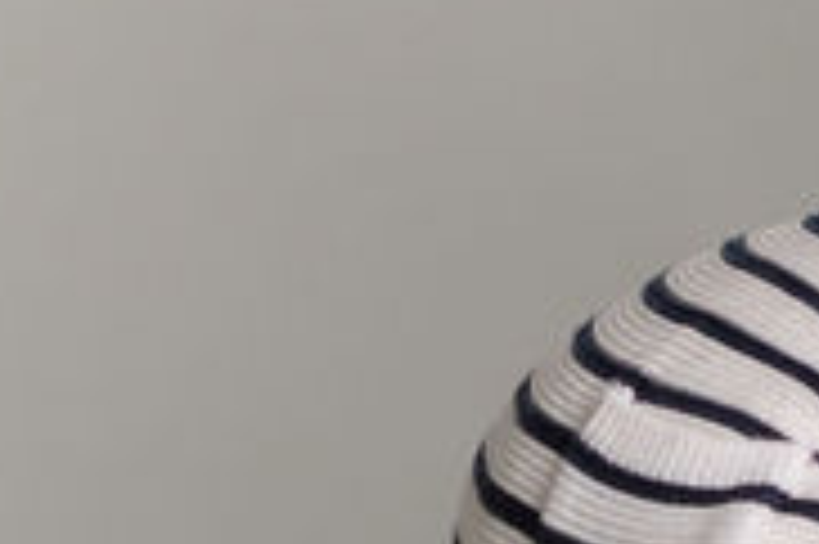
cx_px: 1516
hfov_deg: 7.1
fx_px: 6410
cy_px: 609
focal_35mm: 282
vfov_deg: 4.9
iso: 640
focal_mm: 50
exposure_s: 1/200
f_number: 3.5
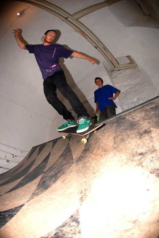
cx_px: 80
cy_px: 119
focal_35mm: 16
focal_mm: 10.5
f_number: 4
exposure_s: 1/400
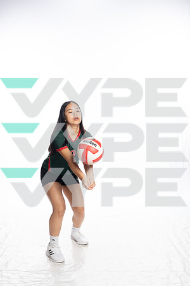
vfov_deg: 39.6
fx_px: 396
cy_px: 143
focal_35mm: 50
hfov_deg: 27.0
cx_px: 95
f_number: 8
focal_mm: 50
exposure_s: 1/250
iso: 400
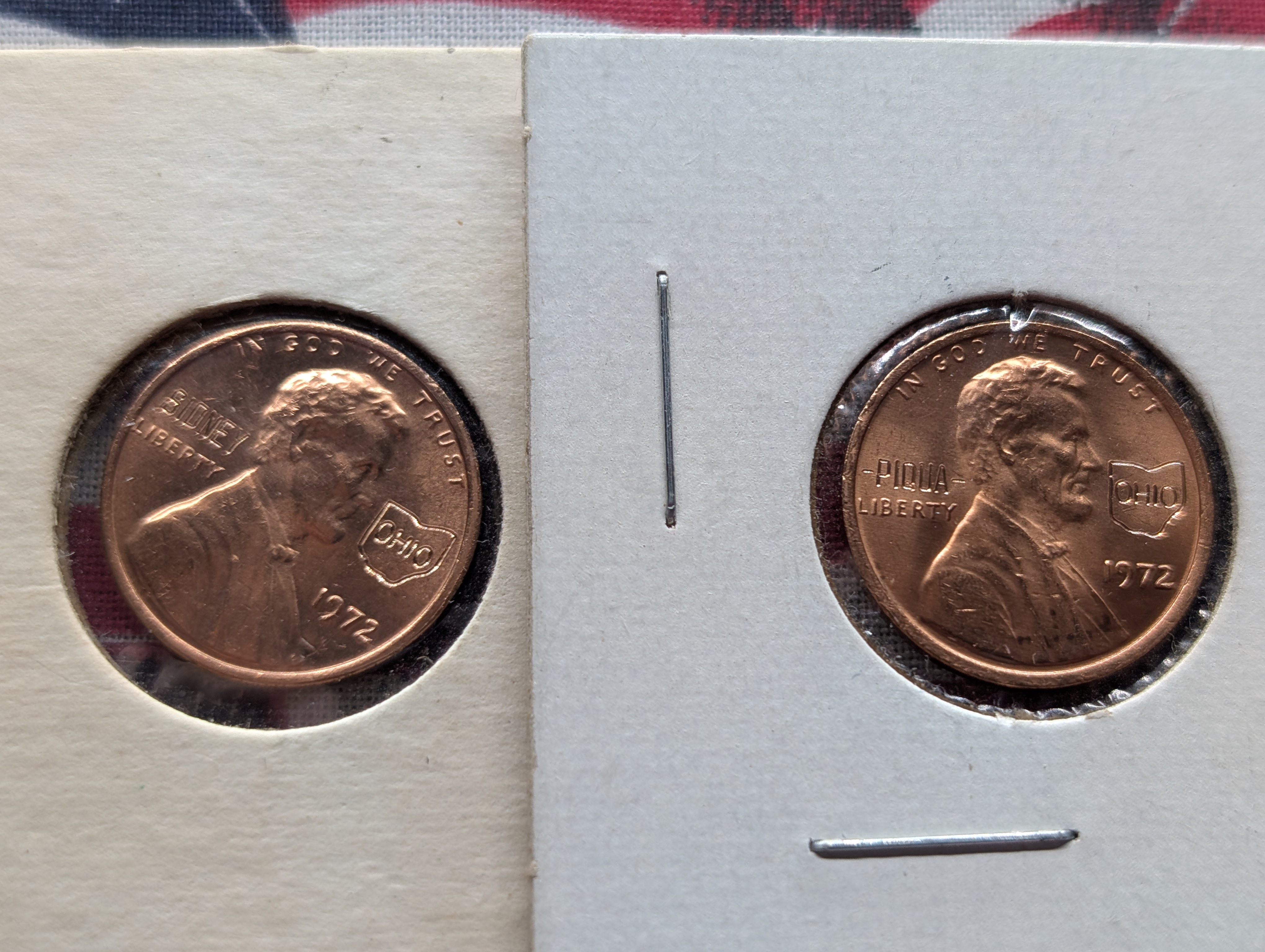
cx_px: 632
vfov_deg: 29.7
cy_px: 476
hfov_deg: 38.9
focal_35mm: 49
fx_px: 1793
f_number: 1.68
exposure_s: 1/57
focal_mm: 6.9
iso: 29
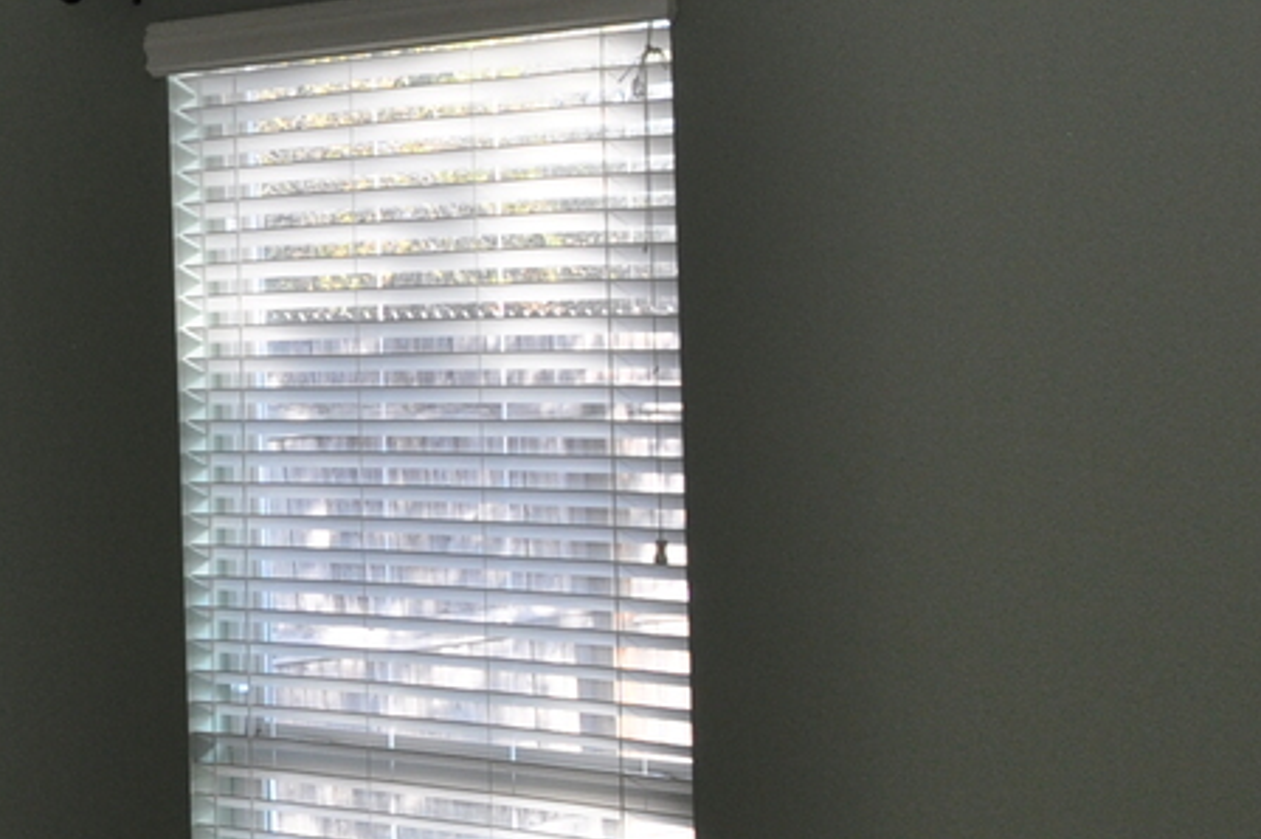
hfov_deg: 19.1
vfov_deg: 13.9
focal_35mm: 98
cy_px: 282
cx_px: -436
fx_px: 3430
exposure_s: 1/125
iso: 400
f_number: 5.6
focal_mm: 18
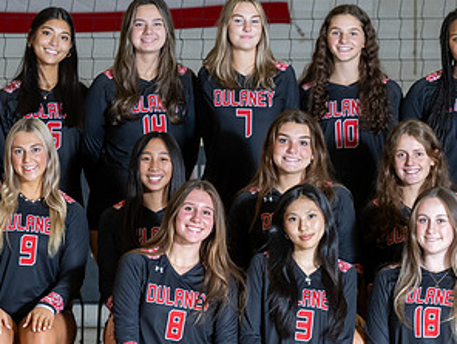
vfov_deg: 5.8
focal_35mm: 258
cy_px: 317
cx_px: 210
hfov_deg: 7.7
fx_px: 3412
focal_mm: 82
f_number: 6.3
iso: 1000
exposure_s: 1/160
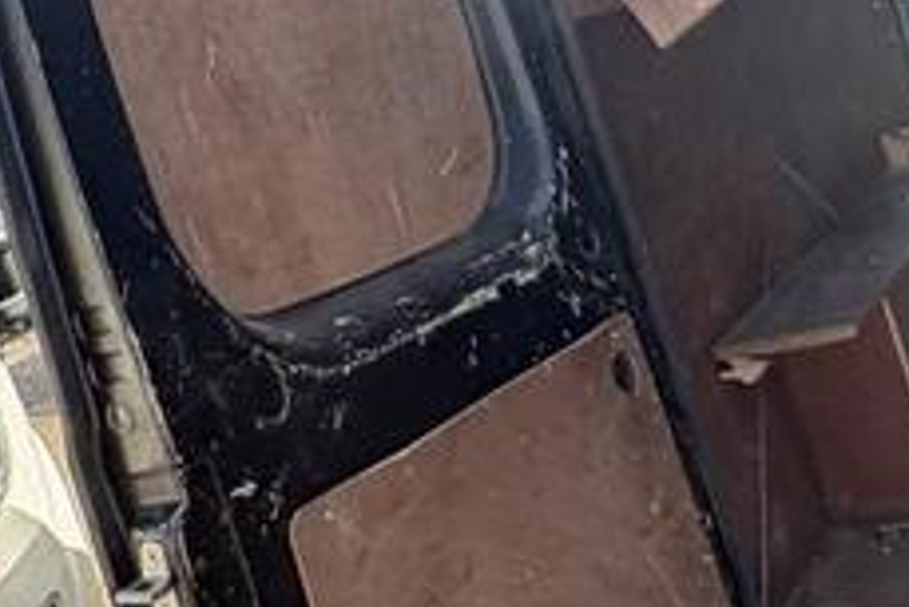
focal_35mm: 57
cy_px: 79
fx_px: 1440
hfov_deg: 35.0
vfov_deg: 23.3
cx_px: 393
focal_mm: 2.22
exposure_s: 1/295
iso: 64
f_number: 2.2
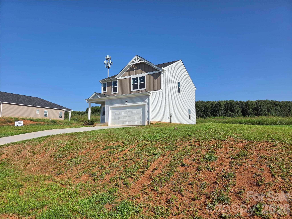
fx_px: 194
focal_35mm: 23
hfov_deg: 73.9
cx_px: 146
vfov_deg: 58.9
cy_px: 110
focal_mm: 5.4
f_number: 1.8
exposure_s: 1/5595
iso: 80
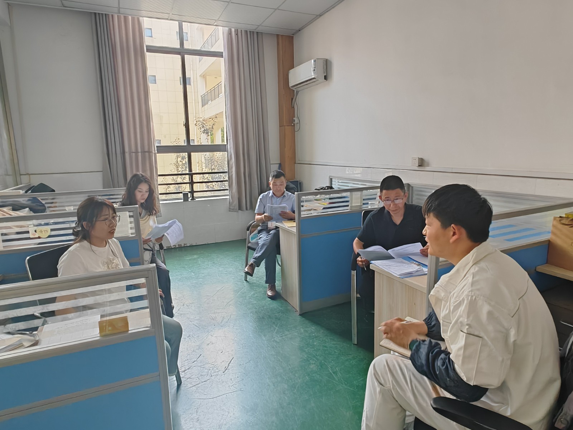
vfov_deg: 63.4
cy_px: 215
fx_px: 348
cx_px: 286
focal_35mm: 21
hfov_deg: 79.0
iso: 250
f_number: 2
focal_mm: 1.82
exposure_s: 1/33
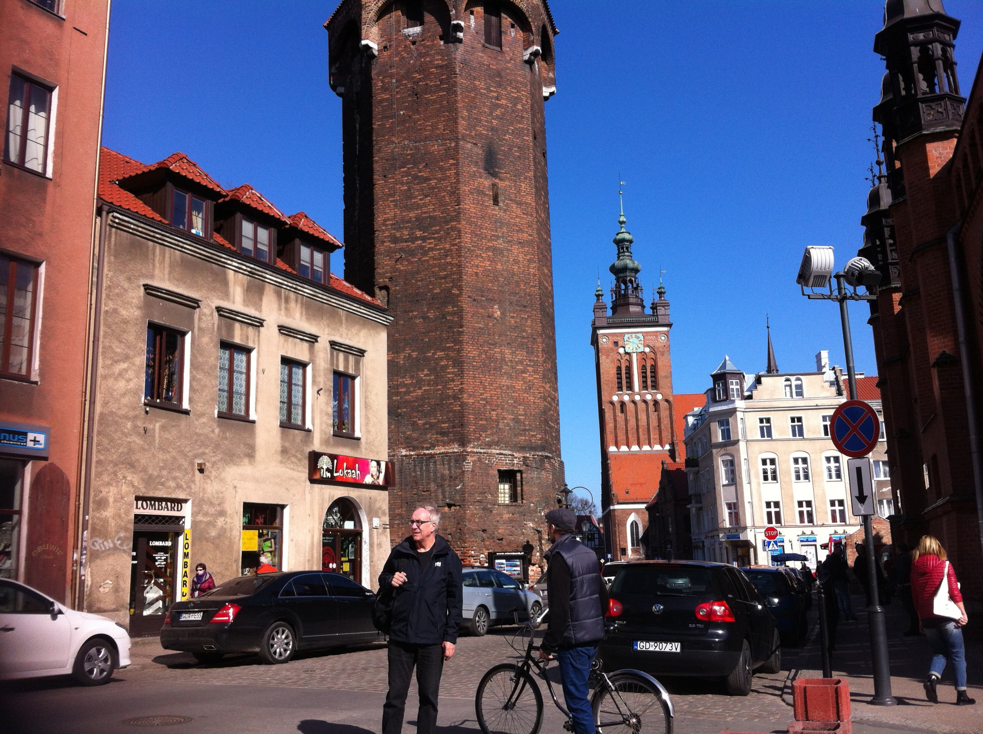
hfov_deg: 52.7
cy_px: 367
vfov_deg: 40.6
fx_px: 993
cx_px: 492
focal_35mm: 35
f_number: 2.8
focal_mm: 3.85
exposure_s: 1/1371
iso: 80
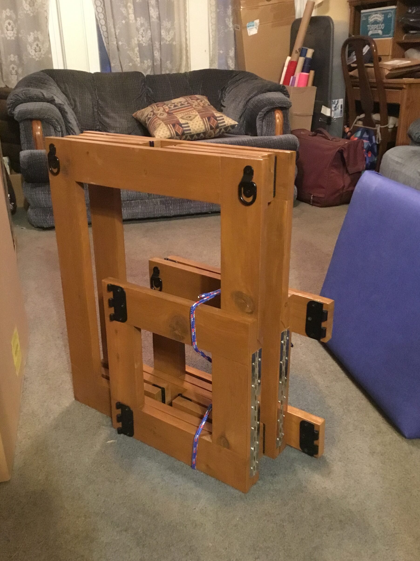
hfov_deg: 42.9
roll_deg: +2.3
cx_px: 216
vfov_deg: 55.3
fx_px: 534
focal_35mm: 33
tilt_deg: -22.5
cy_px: 283
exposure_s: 1/15
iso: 800
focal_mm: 3.3
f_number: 2.4
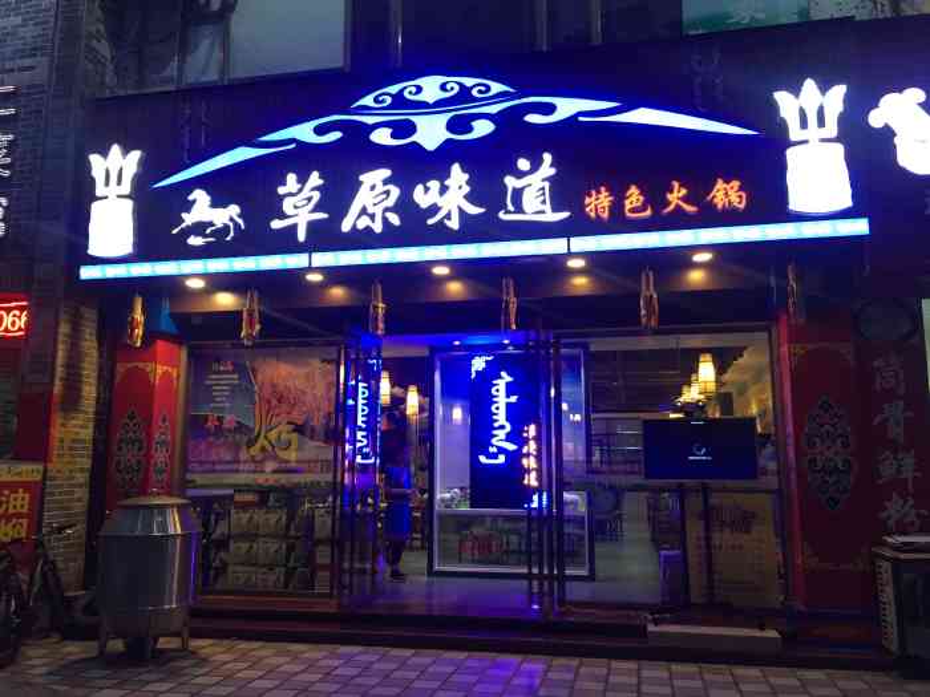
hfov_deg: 61.7
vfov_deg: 48.2
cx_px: 465
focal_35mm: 29
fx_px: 779
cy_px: 348
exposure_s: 1/30
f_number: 2.2
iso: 80
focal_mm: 4.15
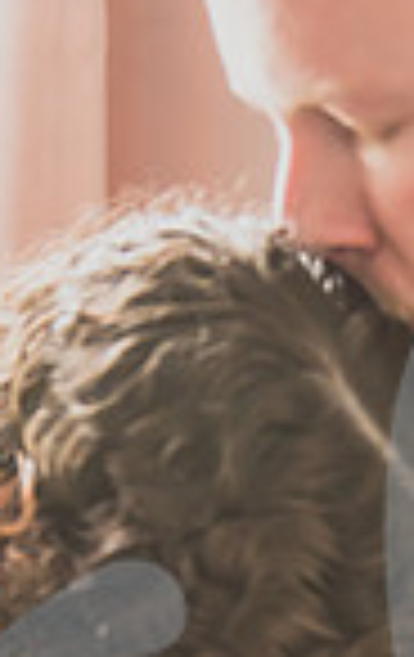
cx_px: 536
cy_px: 922
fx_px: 2136
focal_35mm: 119
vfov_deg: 16.3
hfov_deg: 10.8
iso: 2500
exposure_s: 1/125
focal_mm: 38
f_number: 2.8
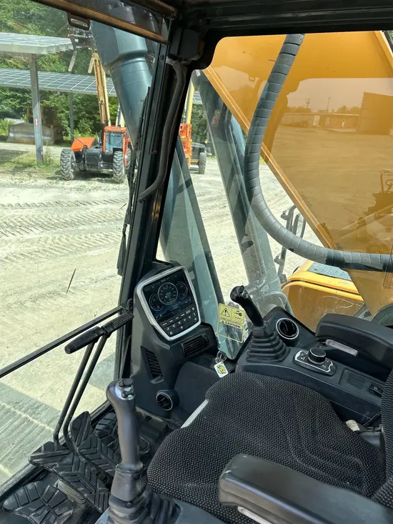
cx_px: 196
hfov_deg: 53.1
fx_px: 393
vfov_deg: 67.3
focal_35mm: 26
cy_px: 262
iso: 50
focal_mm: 5.7
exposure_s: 1/1645
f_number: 1.5
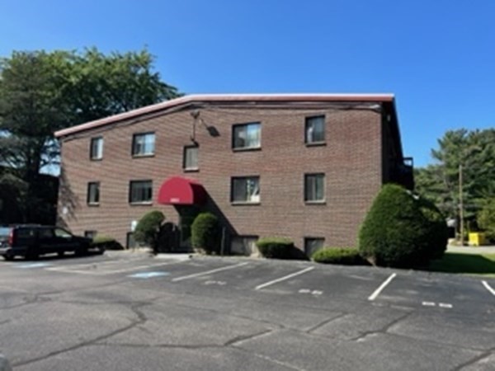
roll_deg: -1.0
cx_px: 248
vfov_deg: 53.1
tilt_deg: +5.9
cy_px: 186
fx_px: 372
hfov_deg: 67.3
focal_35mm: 26
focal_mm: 5.1
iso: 50
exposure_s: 1/1890
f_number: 1.6
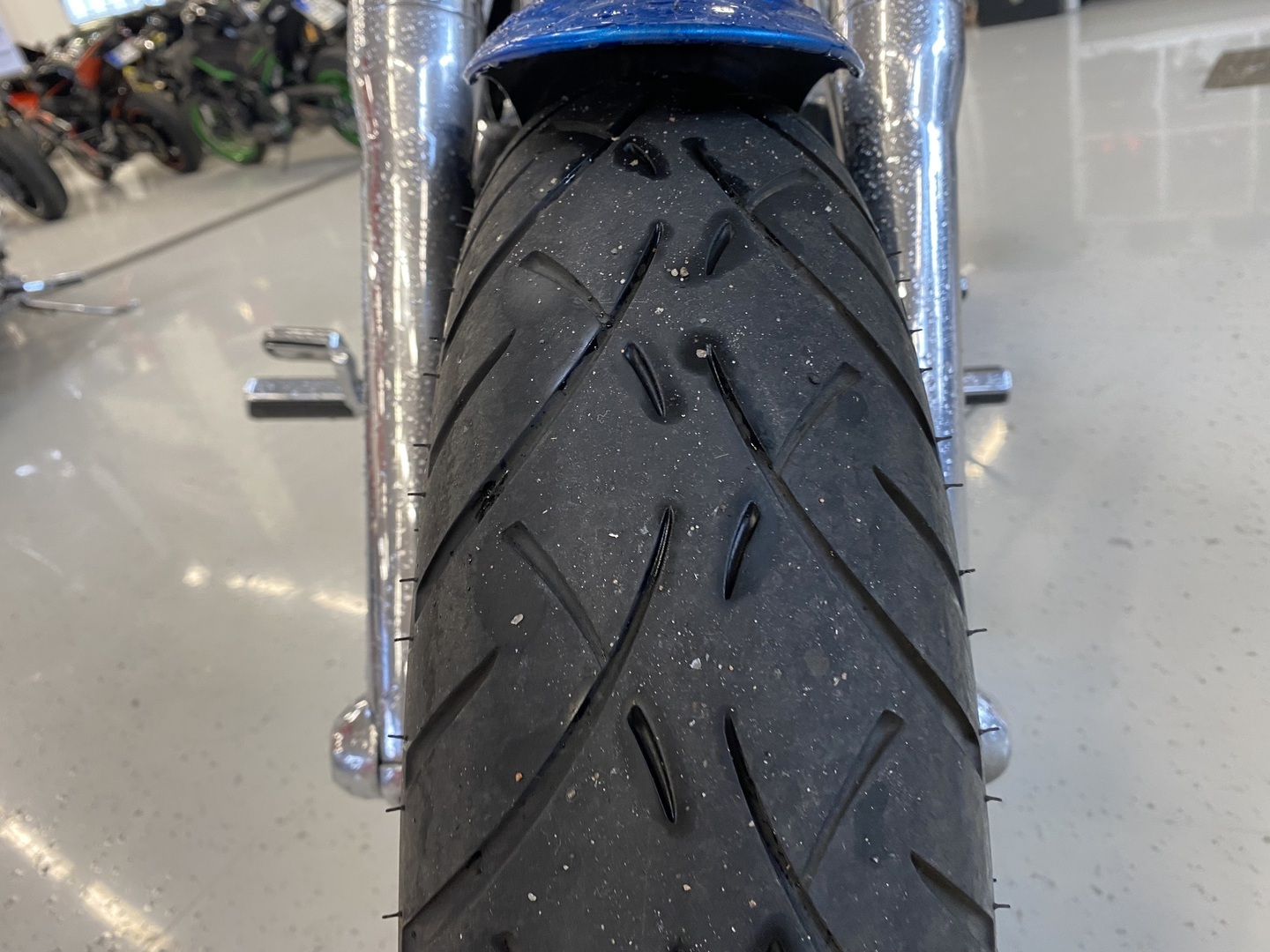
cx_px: 635
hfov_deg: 67.3
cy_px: 476
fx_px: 954
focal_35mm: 26
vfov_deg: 53.1
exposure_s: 1/50
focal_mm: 4.25
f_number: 1.8
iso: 100
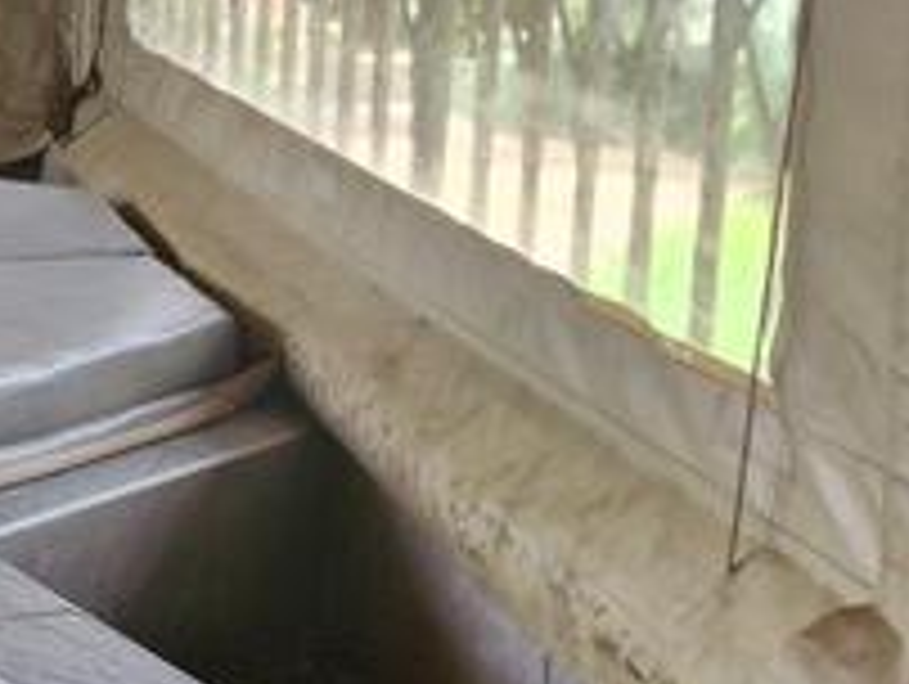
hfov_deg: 18.6
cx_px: -522
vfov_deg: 16.1
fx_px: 2392
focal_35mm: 91
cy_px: 104
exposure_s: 1/180
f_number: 1.8
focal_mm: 5.54
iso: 80
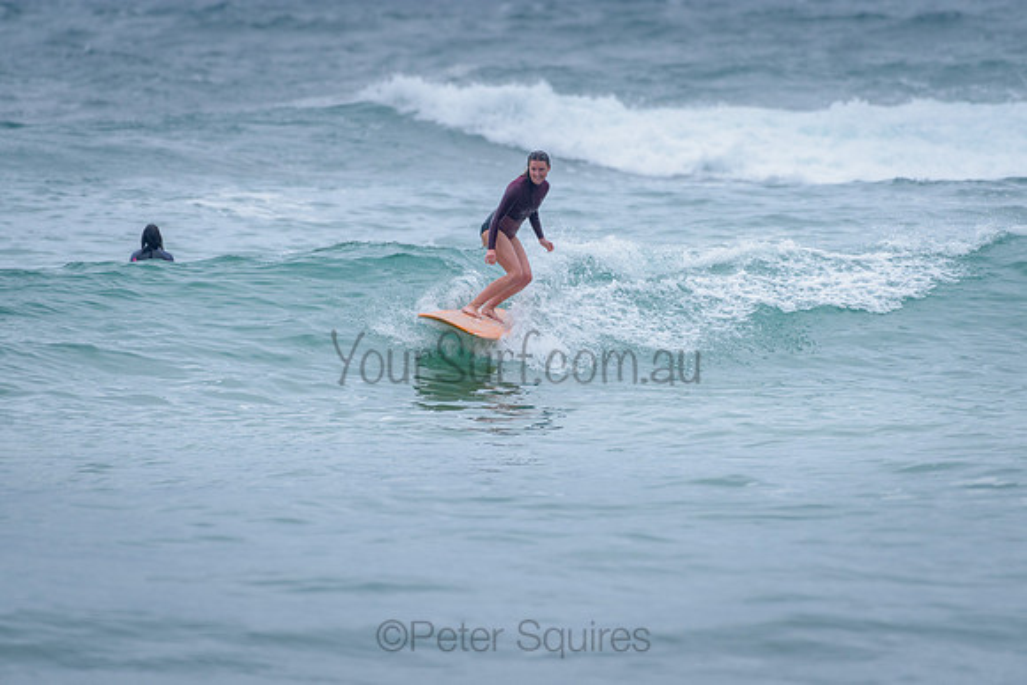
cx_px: 499
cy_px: 277
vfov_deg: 2.2
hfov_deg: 3.4
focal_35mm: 613
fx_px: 17497
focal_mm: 500
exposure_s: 1/1250
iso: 560
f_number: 5.6
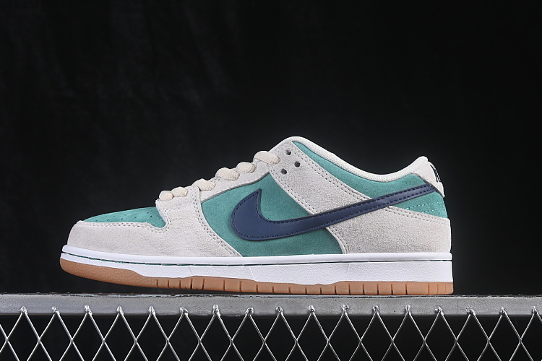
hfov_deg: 25.4
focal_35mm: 80
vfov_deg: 17.1
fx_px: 1204
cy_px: 172
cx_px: 264
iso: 160
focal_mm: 50
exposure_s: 1/80
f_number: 8
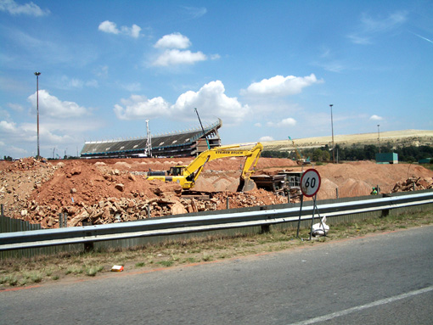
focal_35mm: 35
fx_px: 438
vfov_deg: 40.7
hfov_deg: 52.6
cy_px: 162
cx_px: 216
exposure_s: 1/400
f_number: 4.3
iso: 80
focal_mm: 5.8
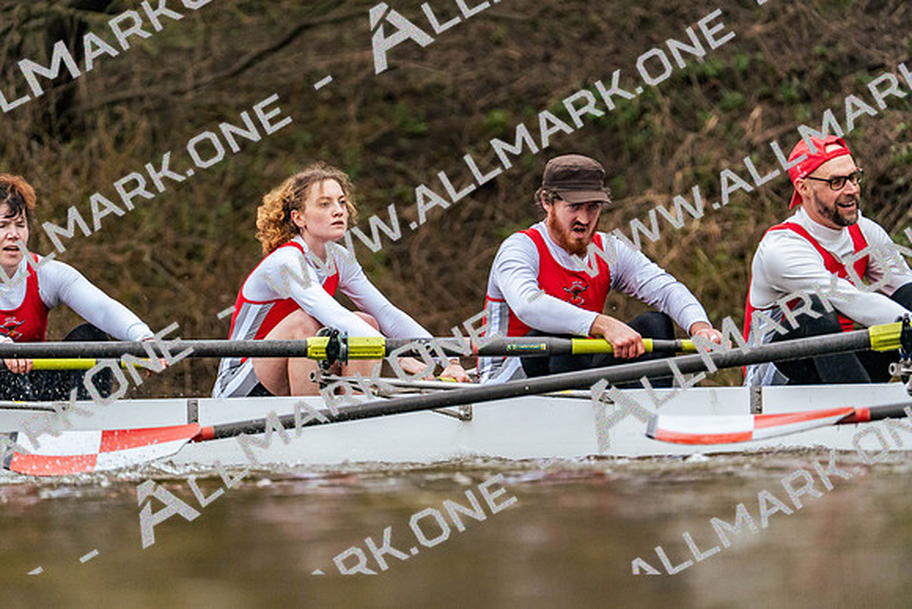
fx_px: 14012
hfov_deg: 3.7
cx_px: 456
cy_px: 304
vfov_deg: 2.5
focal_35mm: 553
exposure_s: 1/2000
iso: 4000
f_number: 7.1
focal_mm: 553
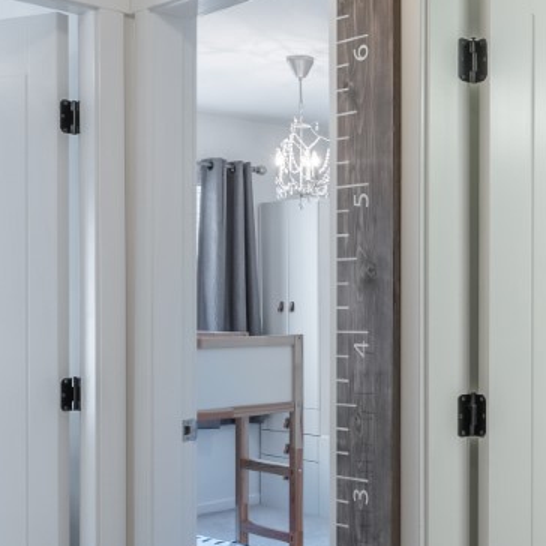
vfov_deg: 31.9
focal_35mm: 53
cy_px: 369
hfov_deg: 28.6
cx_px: 632
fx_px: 946
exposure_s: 1/50
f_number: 6.3
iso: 100
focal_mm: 14
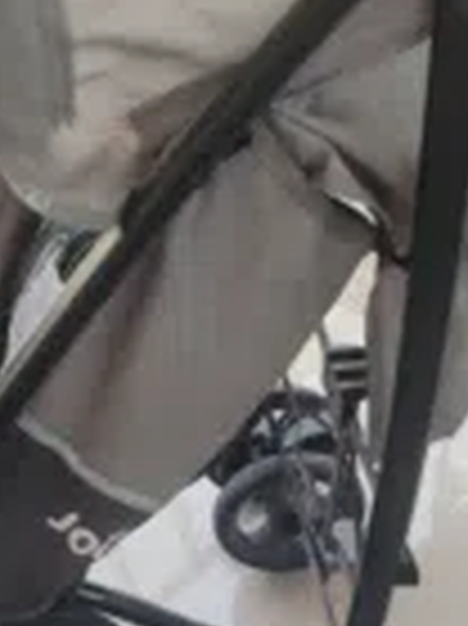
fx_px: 1246
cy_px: 405
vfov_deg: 28.0
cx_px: 171
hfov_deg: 21.2
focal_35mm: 69
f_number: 1.75
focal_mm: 5.25
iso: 128
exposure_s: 1/50
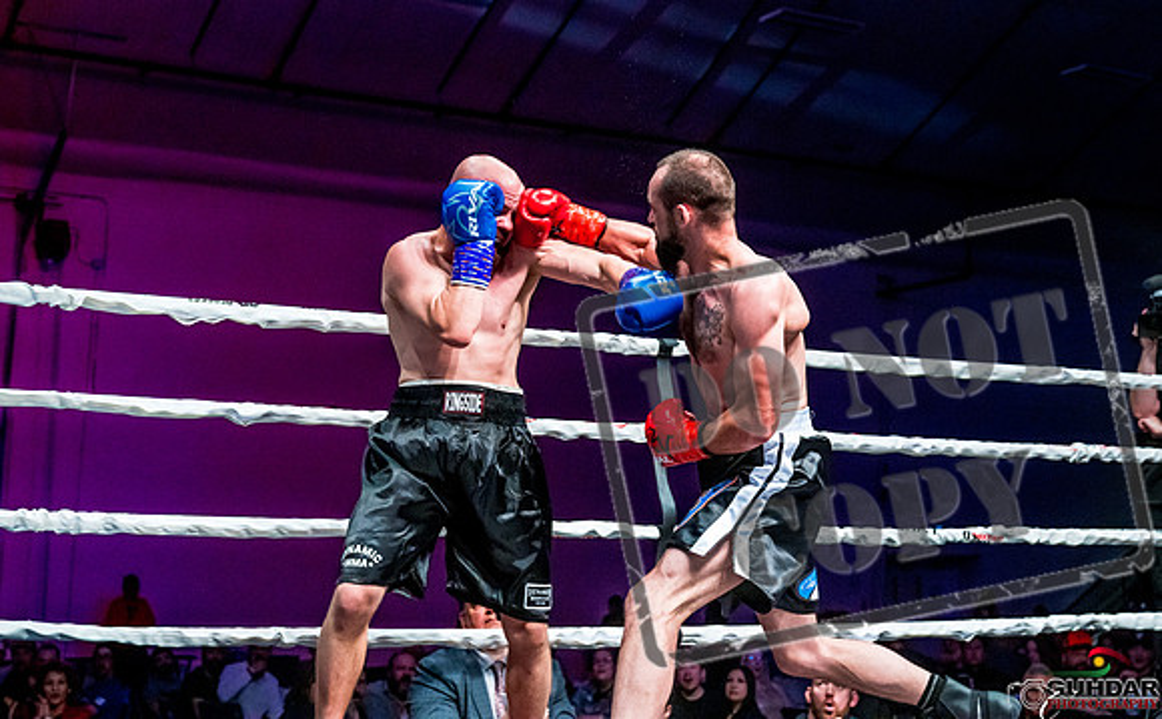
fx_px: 1820
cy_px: 264
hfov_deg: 35.4
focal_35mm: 58
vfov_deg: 22.3
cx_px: 639
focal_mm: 48
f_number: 4
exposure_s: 1/1000
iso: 4000
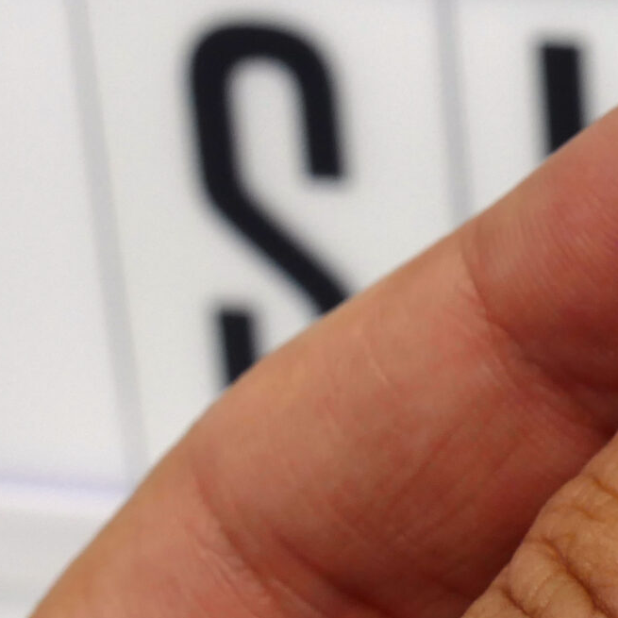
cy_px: -117
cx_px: 1089
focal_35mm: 196
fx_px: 3959
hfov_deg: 8.6
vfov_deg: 8.8
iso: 320
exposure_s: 1/80
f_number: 7.1
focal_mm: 21.41
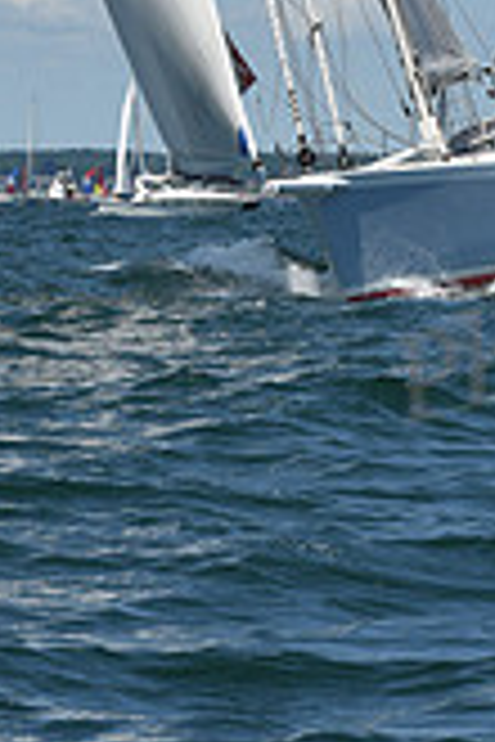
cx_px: 164
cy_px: -319
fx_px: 7094
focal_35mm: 344
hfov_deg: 4.0
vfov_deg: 5.9
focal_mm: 98
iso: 250
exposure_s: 1/1000
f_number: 10
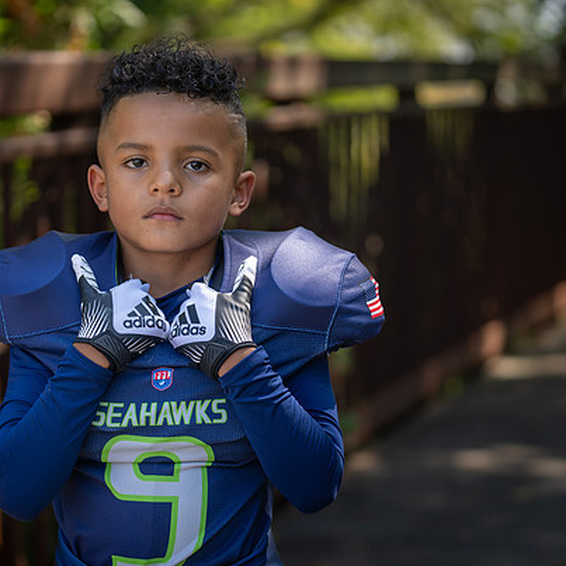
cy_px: 283
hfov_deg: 16.2
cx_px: 181
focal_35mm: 107
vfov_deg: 16.3
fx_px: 1979
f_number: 2.8
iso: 100
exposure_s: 1/320
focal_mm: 82
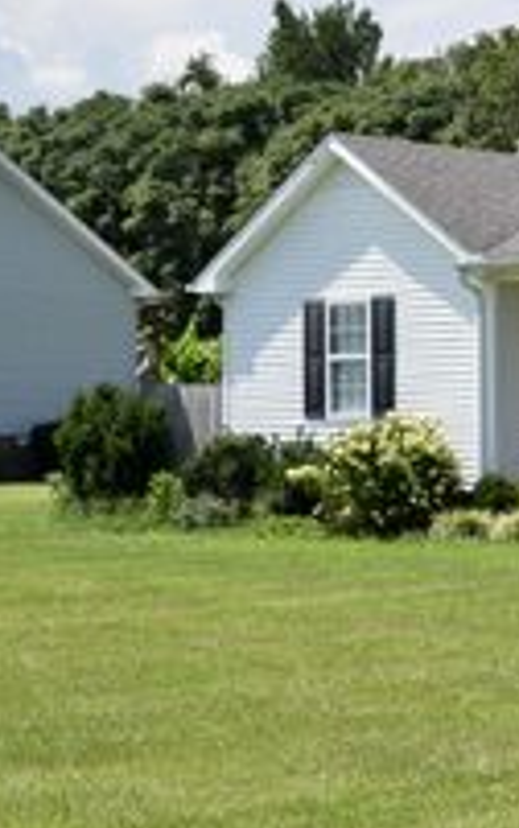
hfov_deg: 11.1
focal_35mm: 110
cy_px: 344
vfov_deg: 18.9
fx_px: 2490
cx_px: 919
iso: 200
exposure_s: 1/400
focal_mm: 29
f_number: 10
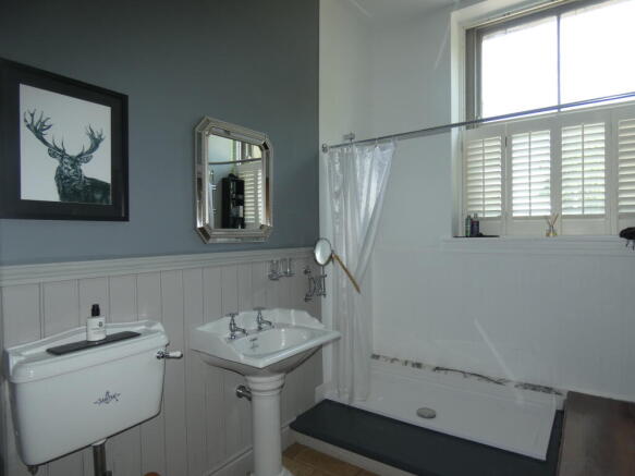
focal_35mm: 20
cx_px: 318
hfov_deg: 81.8
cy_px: 238
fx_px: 367
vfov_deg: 66.0
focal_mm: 3.6
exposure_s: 1/50
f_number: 2.8
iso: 80
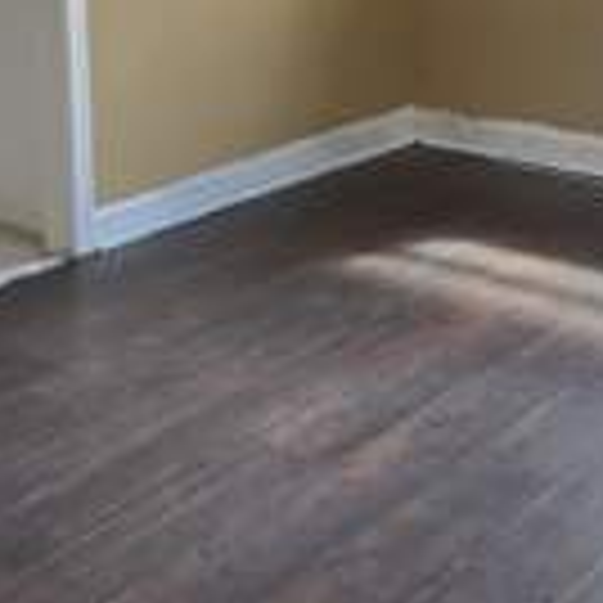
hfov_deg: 23.7
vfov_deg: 23.0
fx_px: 1439
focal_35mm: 73
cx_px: 342
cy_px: 47
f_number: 1.7
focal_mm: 6.3
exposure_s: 1/120
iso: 64
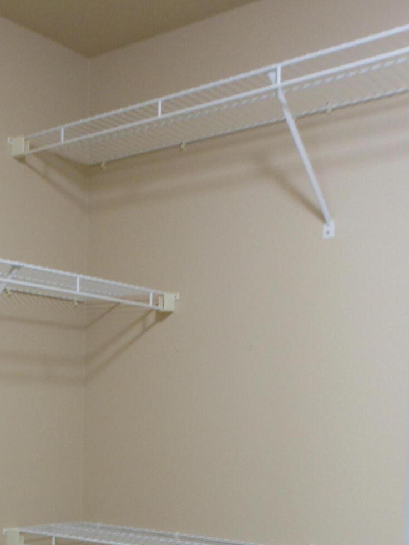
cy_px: 483
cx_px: 18
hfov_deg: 24.7
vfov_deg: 32.2
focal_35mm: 57
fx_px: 898
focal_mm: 5
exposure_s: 1/8
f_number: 3.7
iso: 200
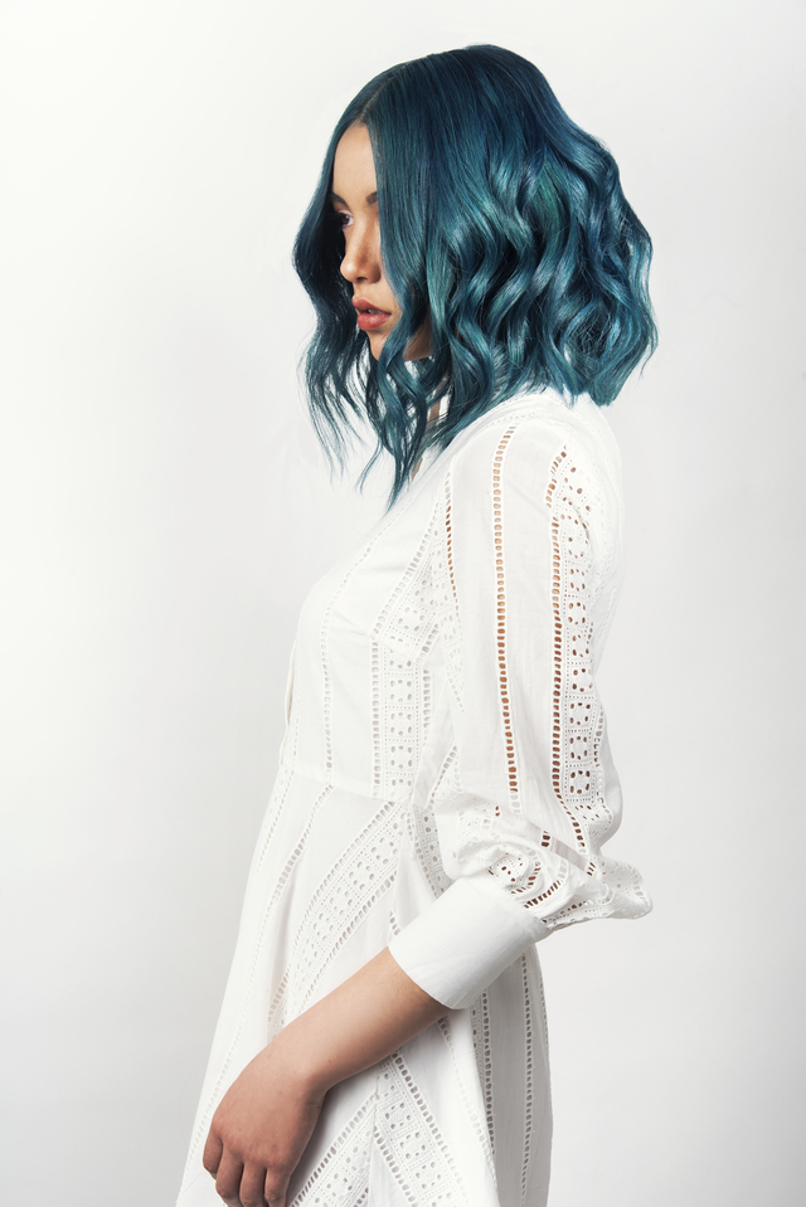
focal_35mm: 58
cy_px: 604
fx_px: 1946
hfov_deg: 23.4
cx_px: 403
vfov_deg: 34.5
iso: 64
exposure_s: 1/160
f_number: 10
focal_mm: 58
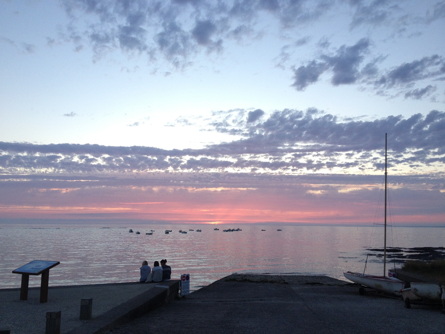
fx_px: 450
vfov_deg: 40.7
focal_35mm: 35
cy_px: 167
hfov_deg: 52.6
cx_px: 222
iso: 80
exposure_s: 1/120
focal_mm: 4.28
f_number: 2.4
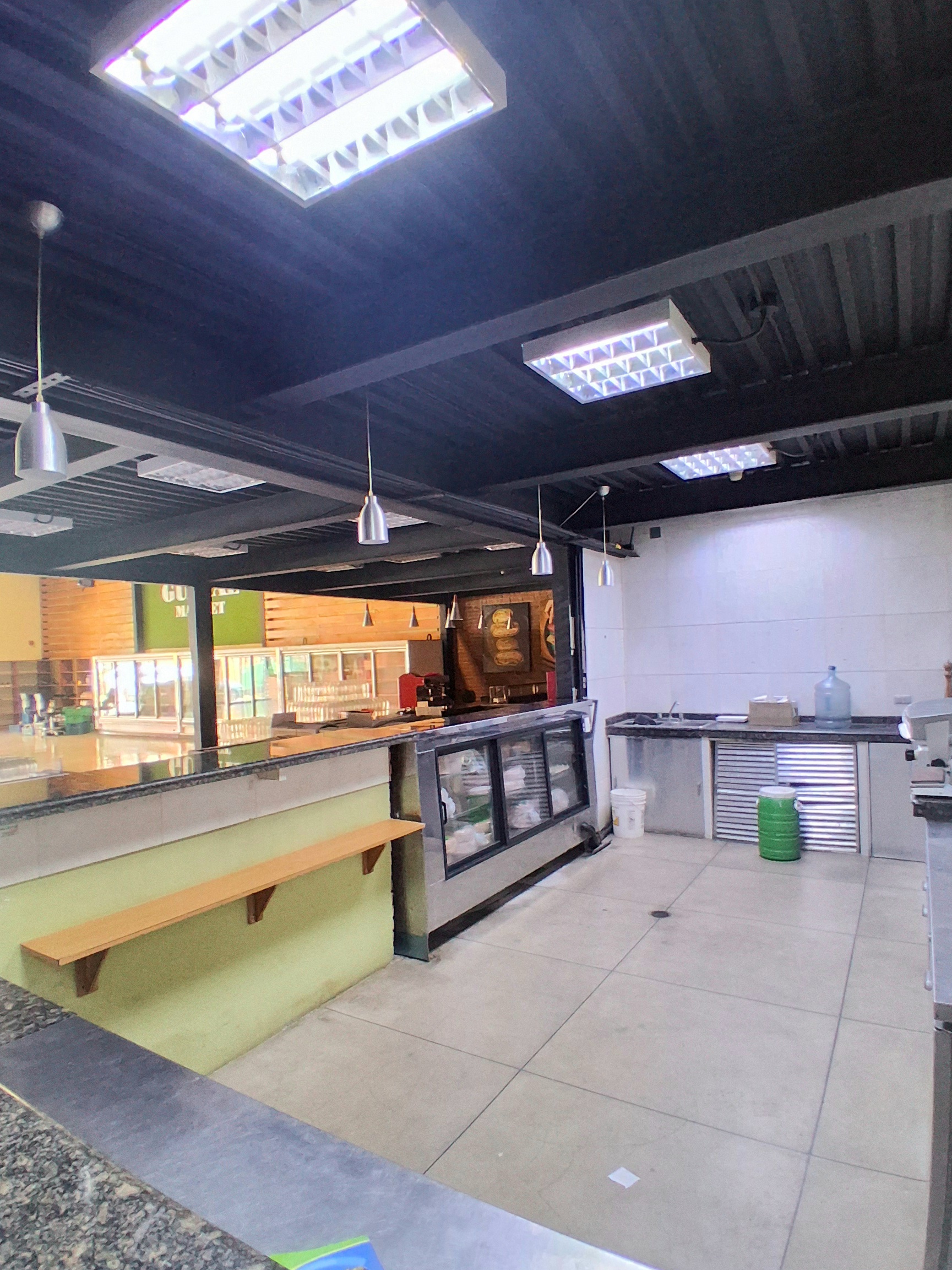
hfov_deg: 68.7
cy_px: 663
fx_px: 697
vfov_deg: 84.6
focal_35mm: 19
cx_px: 497
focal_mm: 1.4
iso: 400
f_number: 2.2
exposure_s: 1/24
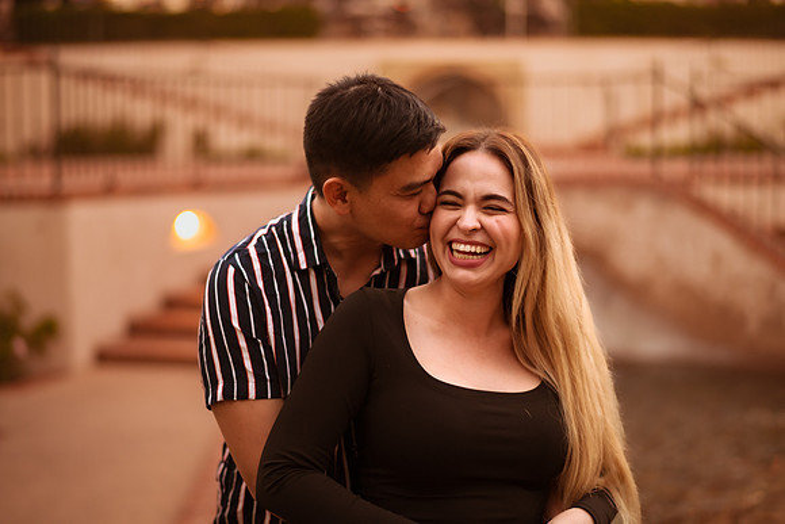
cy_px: 262
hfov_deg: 34.5
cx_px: 392
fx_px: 1265
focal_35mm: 58
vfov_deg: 23.4
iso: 1250
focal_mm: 58
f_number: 1.4
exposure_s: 1/500
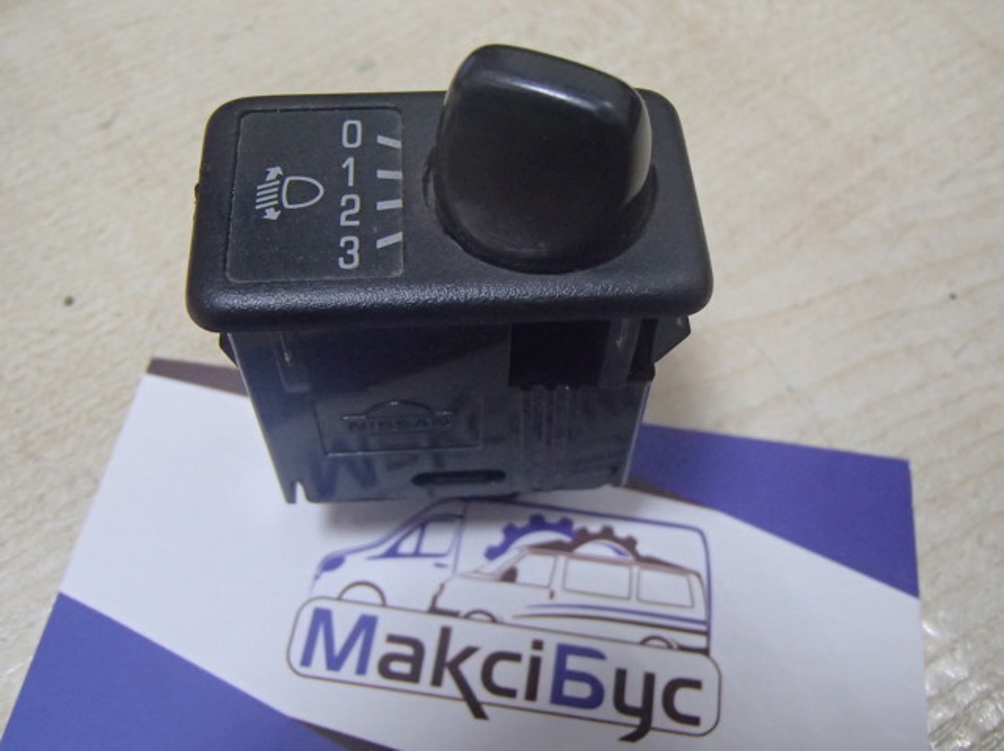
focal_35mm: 37
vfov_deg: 38.6
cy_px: 376
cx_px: 502
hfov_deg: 50.2
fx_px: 1072
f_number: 4.7
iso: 800
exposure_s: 1/50
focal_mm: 6.64
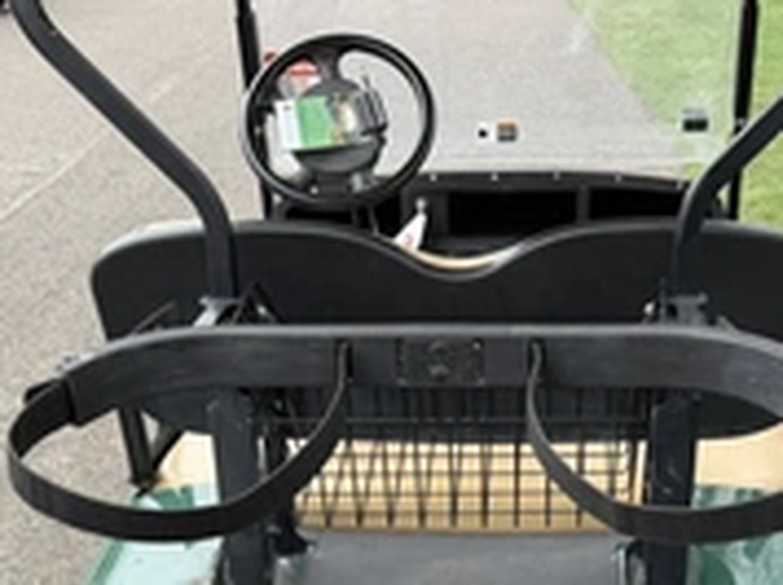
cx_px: 449
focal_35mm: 54
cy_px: 620
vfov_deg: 25.3
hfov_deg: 35.5
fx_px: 1220
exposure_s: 1/665
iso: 80
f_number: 1.78
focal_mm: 6.76
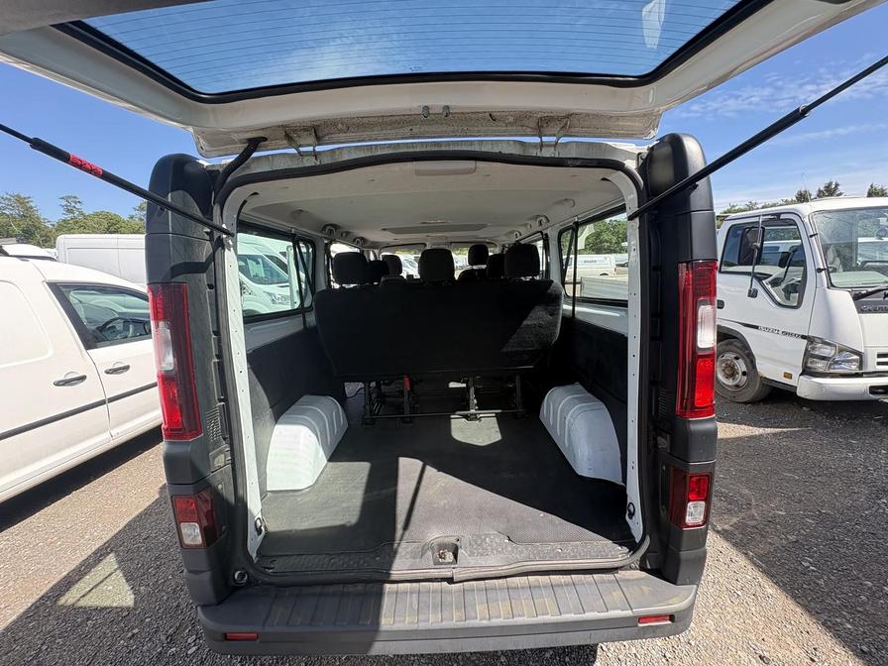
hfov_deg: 102.1
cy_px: 333
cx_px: 444
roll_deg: +1.4
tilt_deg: -8.7
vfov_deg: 85.7
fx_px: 359
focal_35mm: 14
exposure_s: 1/250
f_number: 2.2
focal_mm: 2.22
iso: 64
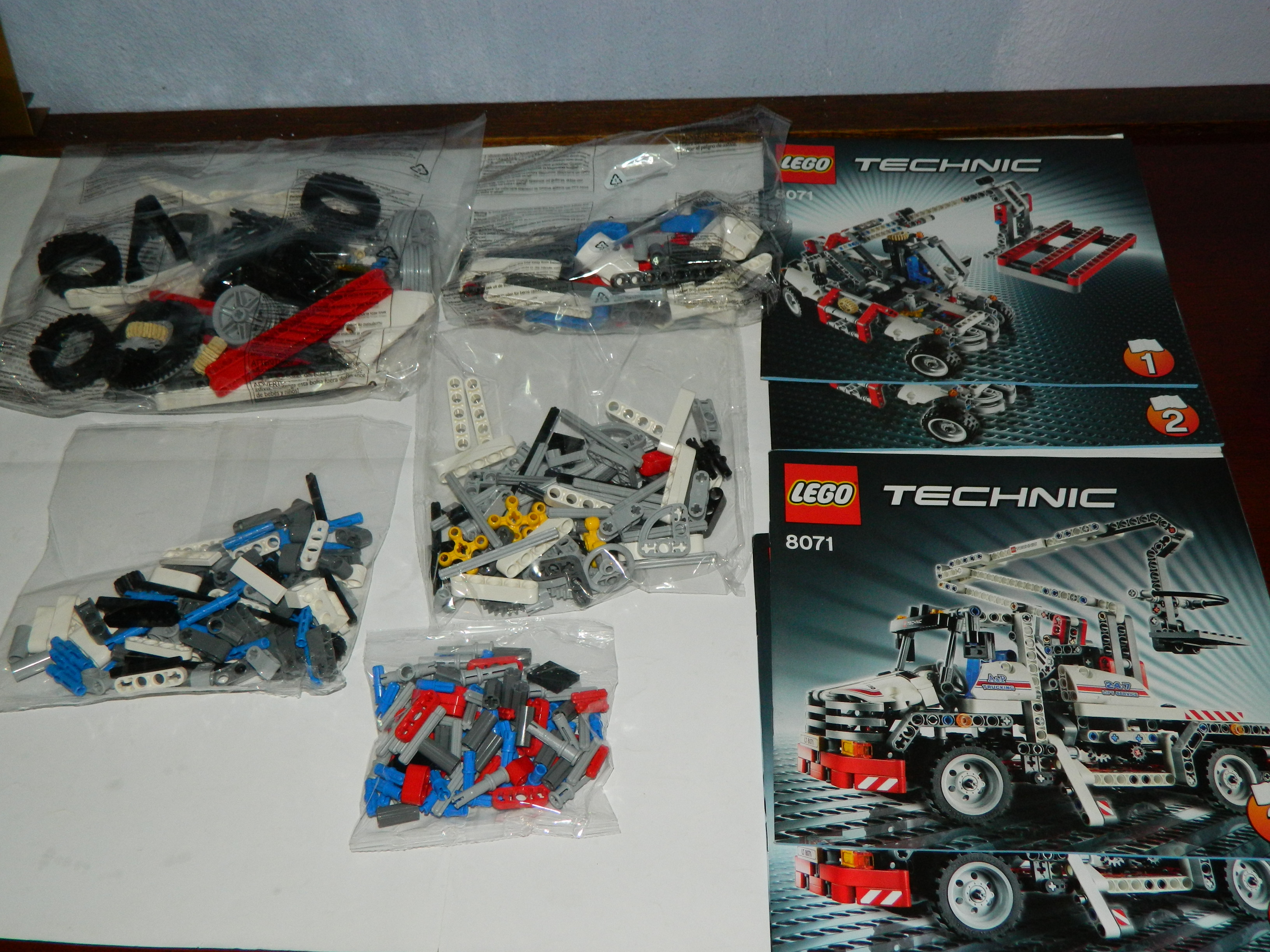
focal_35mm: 35
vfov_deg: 40.7
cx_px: 635
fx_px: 1284
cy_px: 476
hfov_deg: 52.6
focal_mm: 6.2
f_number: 3.3
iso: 200
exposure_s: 1/40
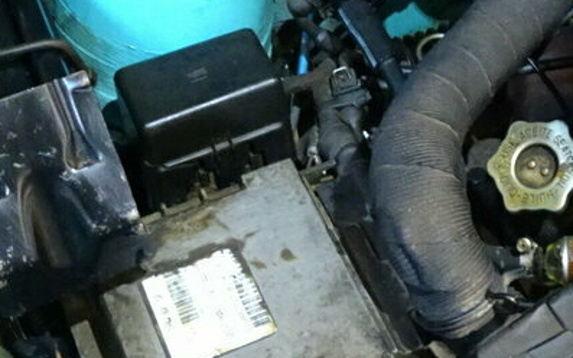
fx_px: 1452
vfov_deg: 13.8
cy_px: -39
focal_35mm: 93
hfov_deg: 20.8
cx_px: 694
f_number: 3.5
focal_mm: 4.92
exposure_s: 1/8
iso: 800
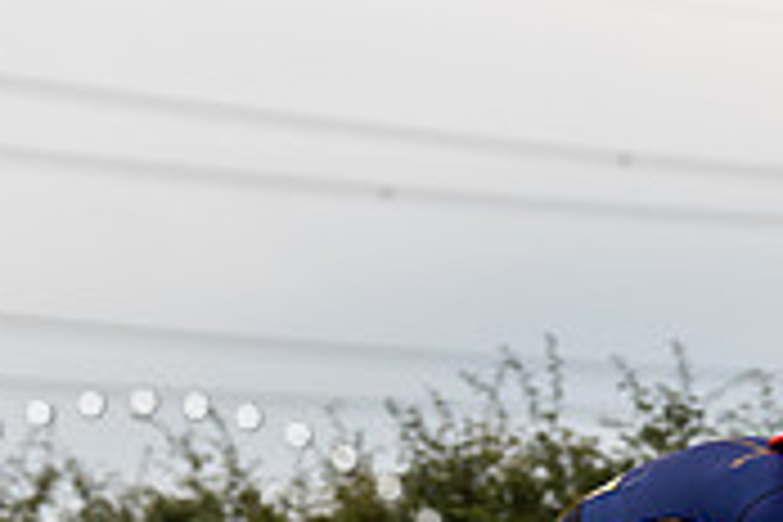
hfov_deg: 7.4
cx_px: 842
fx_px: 6024
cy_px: 583
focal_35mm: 277
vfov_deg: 4.9
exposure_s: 1/800
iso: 640
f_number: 3.2
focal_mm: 83
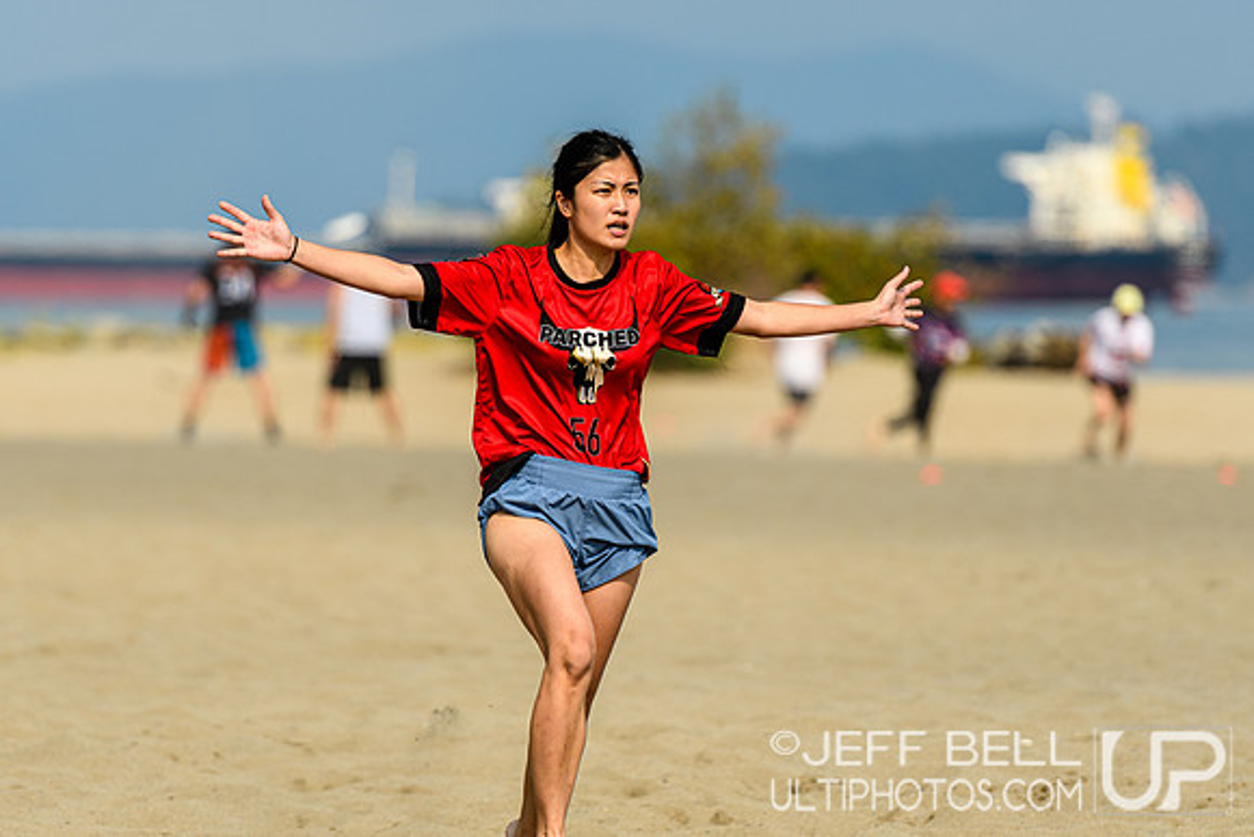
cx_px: 627
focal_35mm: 300
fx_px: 10452
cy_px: 418
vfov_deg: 4.6
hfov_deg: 6.9
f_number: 3.2
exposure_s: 1/2000
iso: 100
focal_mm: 200
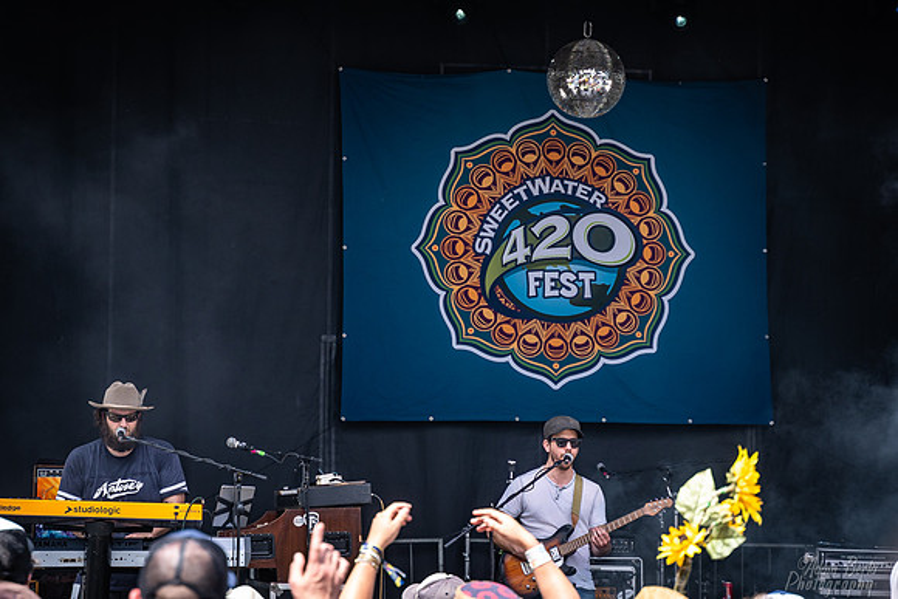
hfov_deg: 17.6
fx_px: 2907
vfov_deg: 11.8
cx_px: 449
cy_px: 300
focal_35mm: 117
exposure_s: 1/800
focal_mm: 75
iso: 160
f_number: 3.5
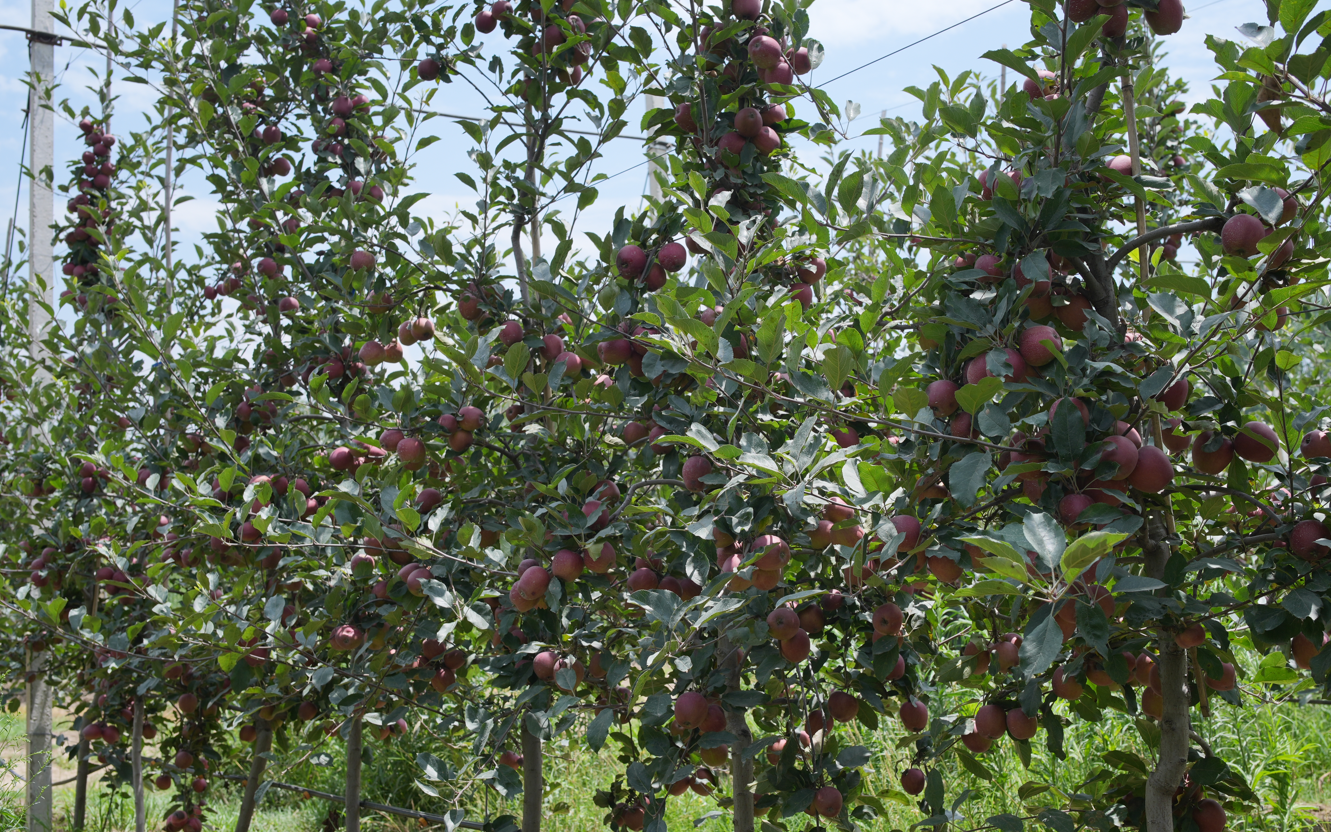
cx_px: 725
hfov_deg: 45.2
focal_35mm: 44
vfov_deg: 29.2
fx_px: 1596
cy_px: 408
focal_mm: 35
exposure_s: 1/320
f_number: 7.1
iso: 100
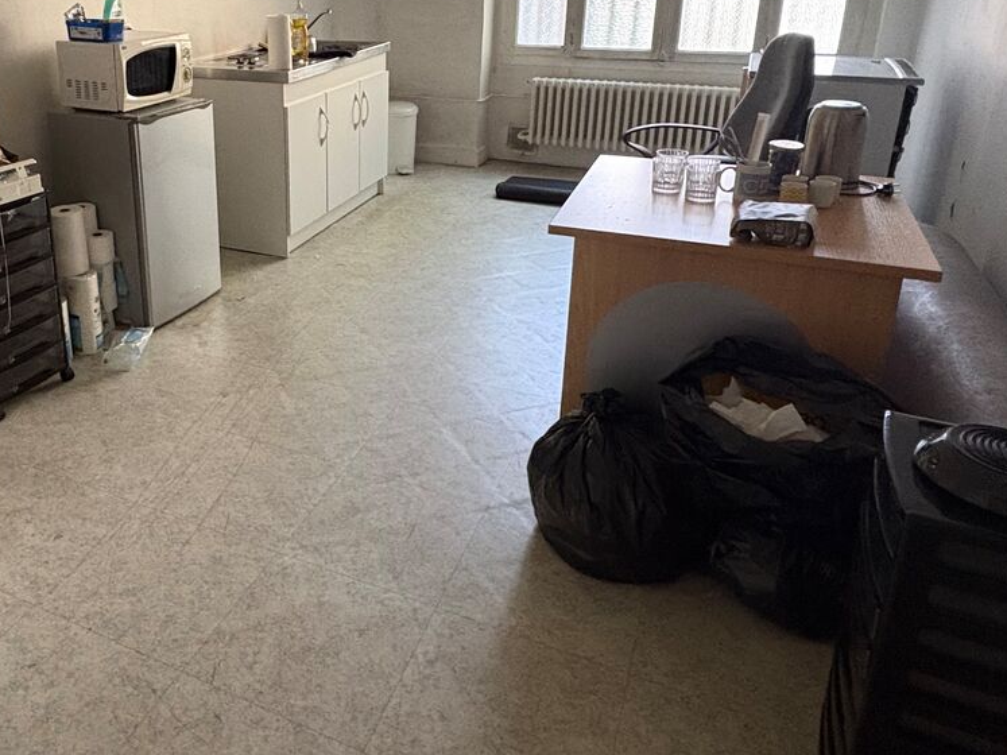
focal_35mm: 30
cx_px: 291
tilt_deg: -19.0
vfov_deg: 45.8
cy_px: 228
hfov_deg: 57.8
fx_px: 873
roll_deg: +1.9
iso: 500
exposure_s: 1/50
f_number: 2.2
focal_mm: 2.22
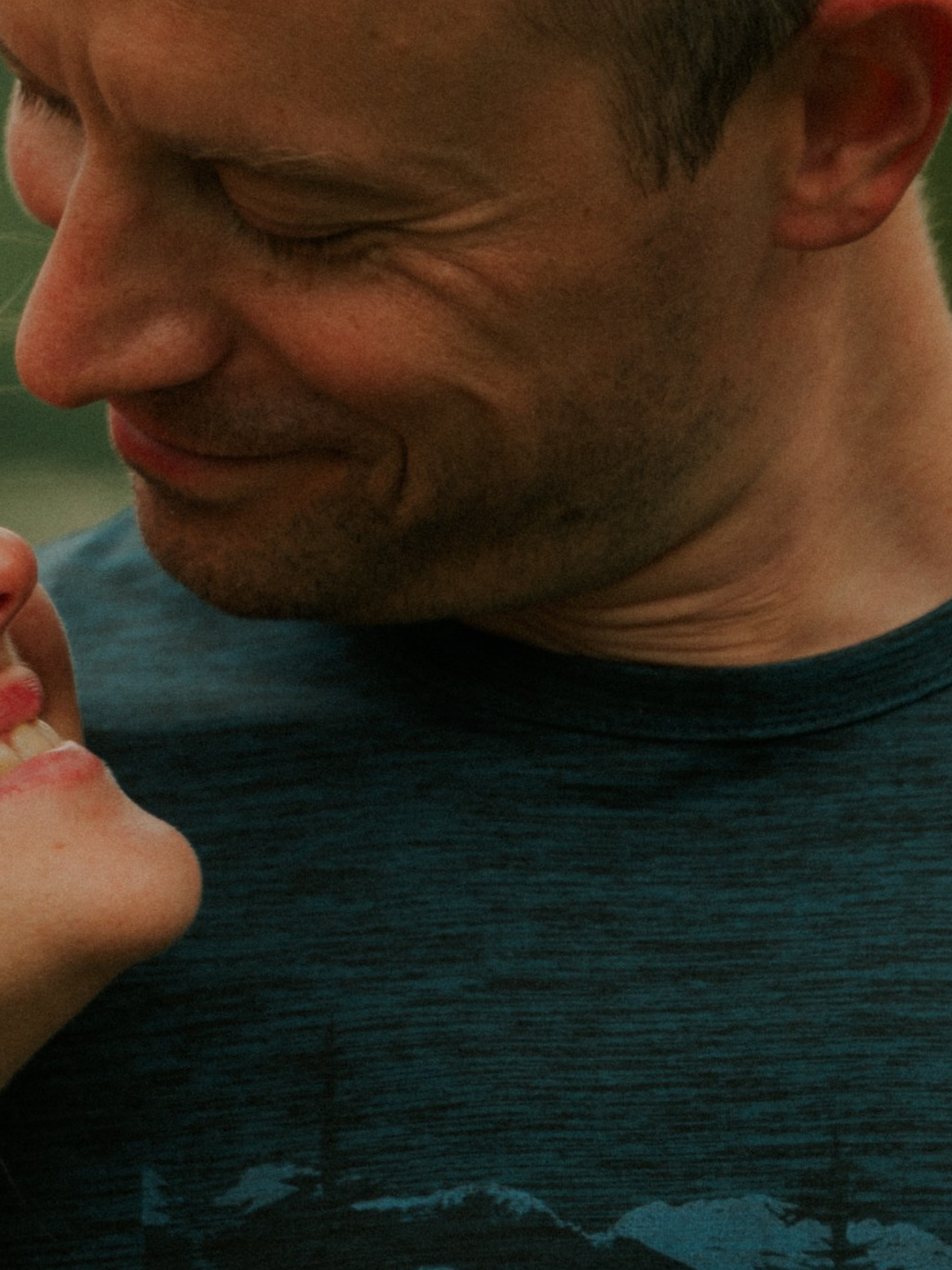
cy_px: 345
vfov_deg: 9.1
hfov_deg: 6.8
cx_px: -133
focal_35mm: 218
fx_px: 7997
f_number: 3.2
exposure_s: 1/160
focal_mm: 75
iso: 100
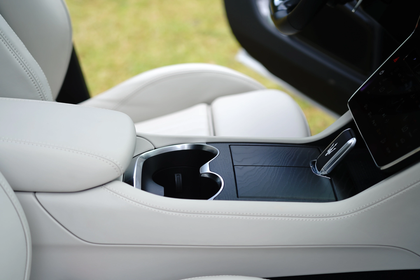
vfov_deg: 16.7
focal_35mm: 82
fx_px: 957
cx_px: 210
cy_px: 140
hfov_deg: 24.8
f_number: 4
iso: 125
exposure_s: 1/320
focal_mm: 82
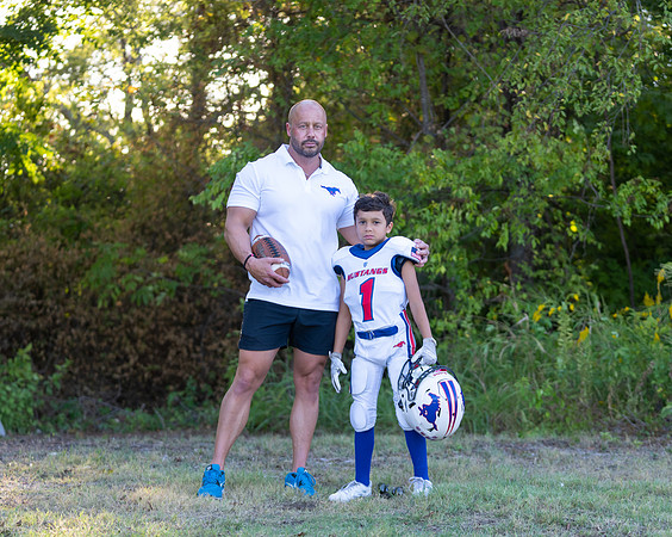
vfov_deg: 18.2
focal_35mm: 84
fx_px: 1672
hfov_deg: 22.7
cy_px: 282
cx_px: 328
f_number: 2.8
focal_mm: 70
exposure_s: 1/320
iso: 200
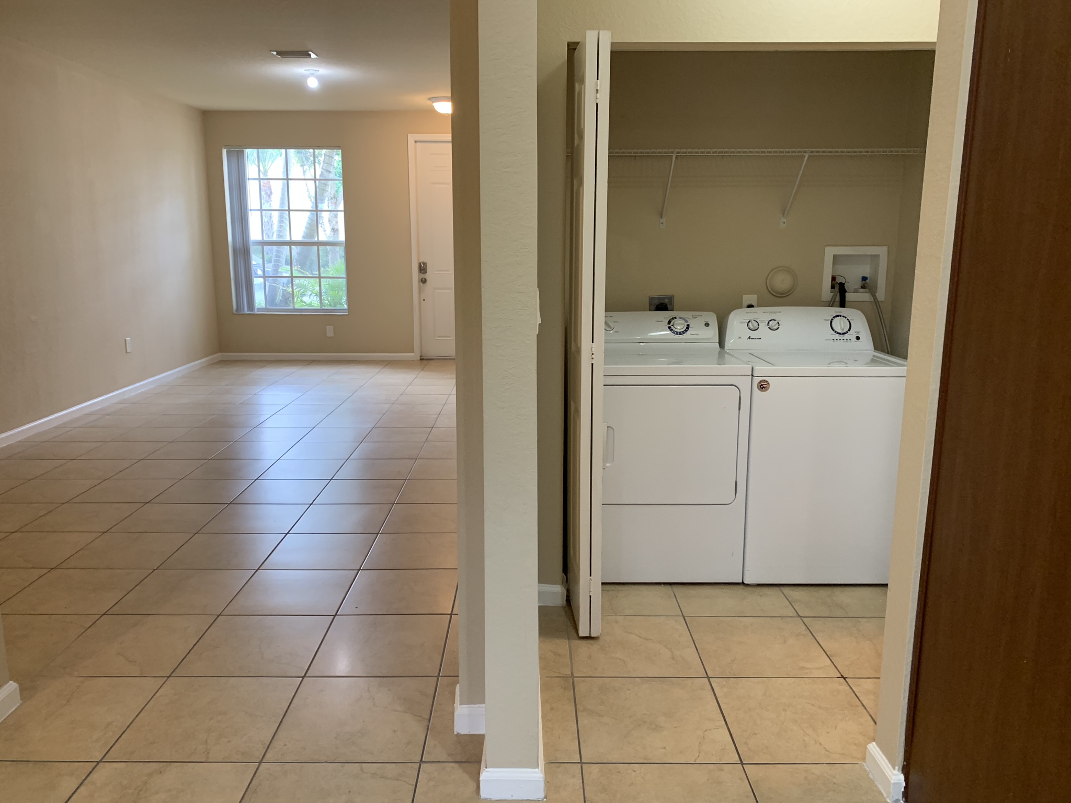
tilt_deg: -9.8
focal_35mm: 26
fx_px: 804
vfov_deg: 53.1
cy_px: 402
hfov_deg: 67.3
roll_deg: -0.4
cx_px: 536
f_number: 1.8
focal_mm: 4.25
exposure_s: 1/60
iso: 160
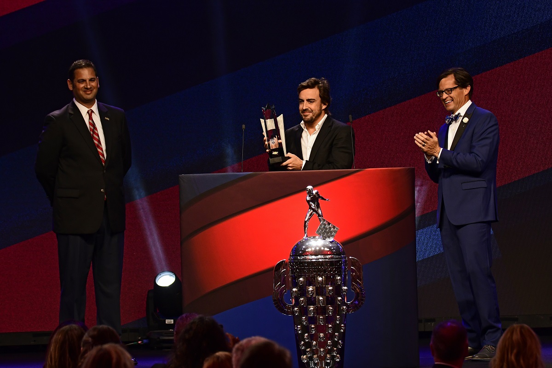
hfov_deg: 5.7
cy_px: 184
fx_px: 5520
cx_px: 276
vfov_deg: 3.8
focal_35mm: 360
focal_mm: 240
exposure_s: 1/250
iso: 1600
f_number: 6.3
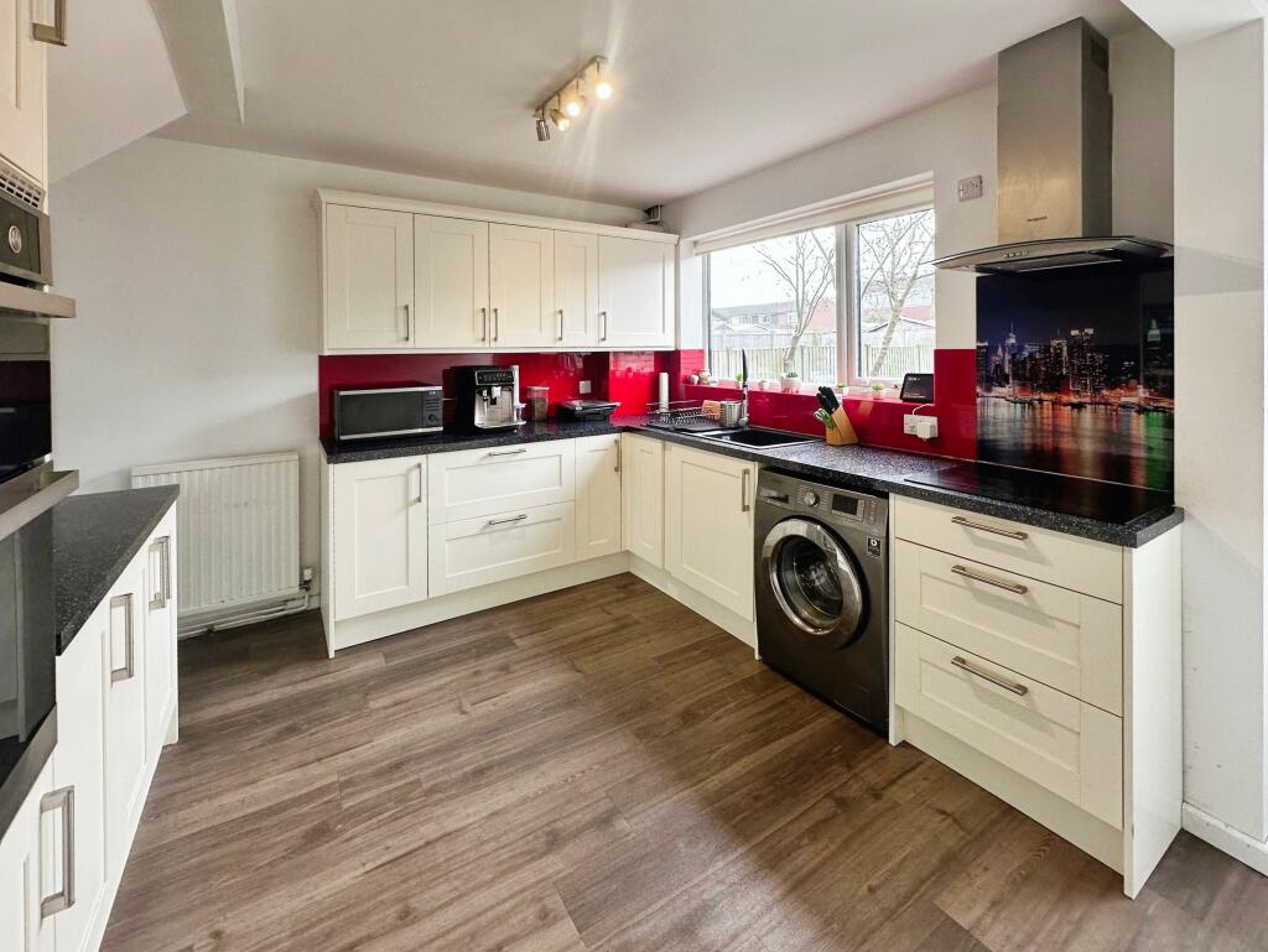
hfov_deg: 102.0
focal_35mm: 14
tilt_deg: -6.9
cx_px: 634
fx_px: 513
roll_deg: +0.9
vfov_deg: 85.7
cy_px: 476
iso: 125
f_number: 2.2
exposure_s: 1/100
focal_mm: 2.22
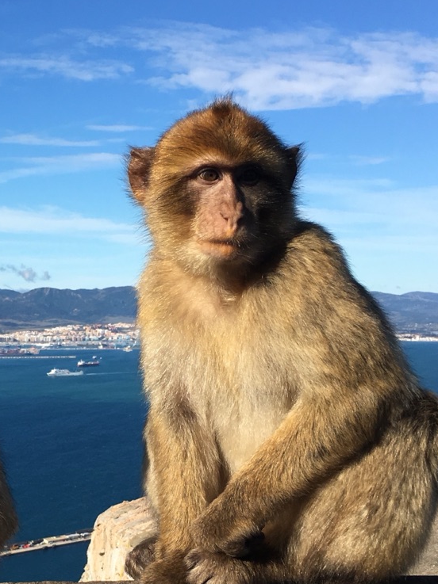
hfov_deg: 22.5
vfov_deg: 30.6
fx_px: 1064
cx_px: 12
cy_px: 354
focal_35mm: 63
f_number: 2.2
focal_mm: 4.15
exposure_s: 1/1923
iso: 25
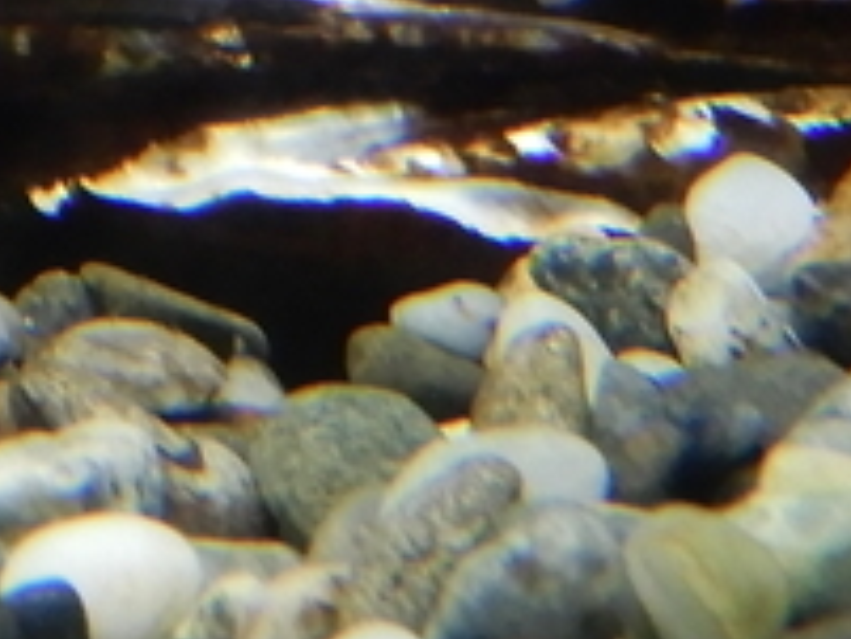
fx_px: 5584
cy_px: -25
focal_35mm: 227
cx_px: 89
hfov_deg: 8.7
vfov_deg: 6.5
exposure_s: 1/30
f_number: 4
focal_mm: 6.8
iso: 220
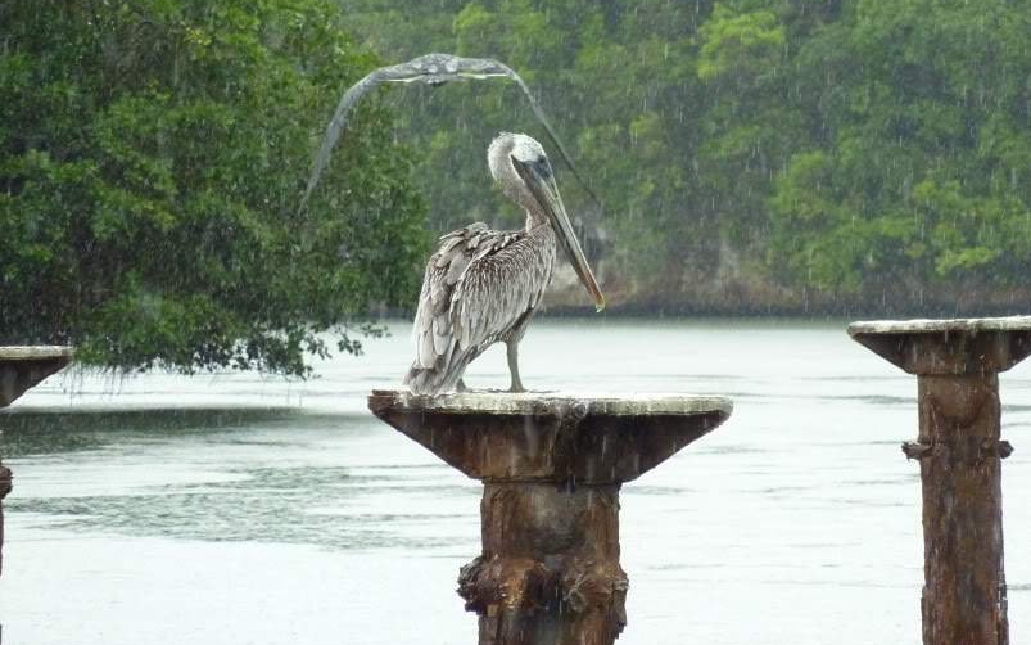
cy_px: 251
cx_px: 637
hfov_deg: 6.4
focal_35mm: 327
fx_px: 9189
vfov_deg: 4.0
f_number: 4.7
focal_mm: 39.7
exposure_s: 1/400
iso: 320
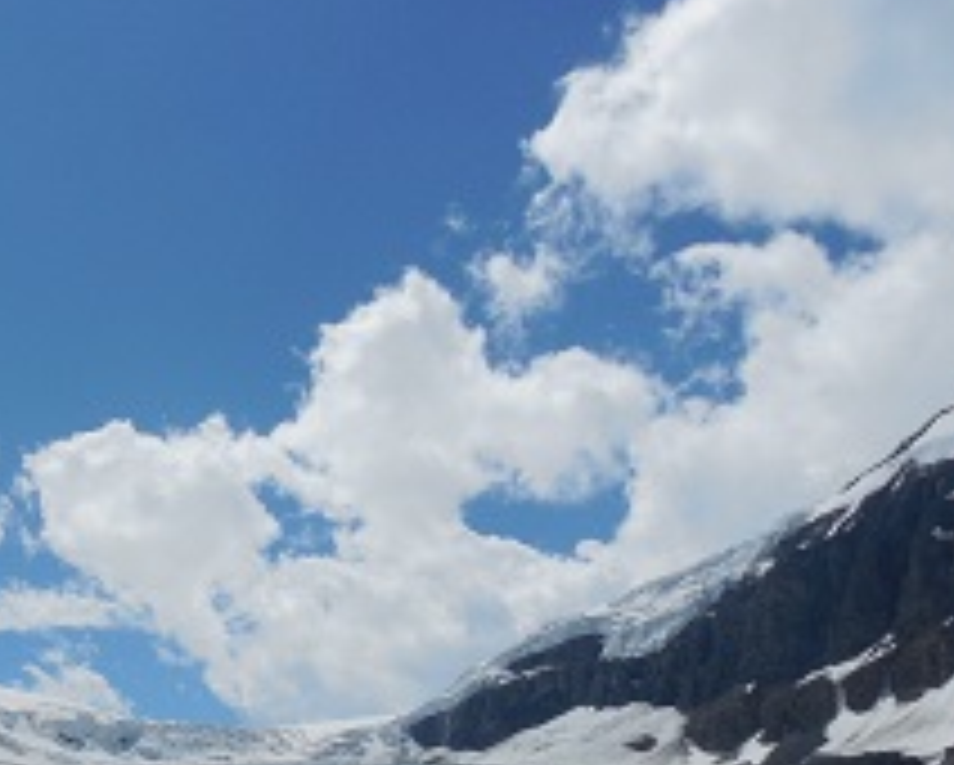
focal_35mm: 46
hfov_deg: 38.0
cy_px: 603
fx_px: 1300
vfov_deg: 32.0
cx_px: 122
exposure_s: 1/1250
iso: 125
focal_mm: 4.5
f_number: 6.6
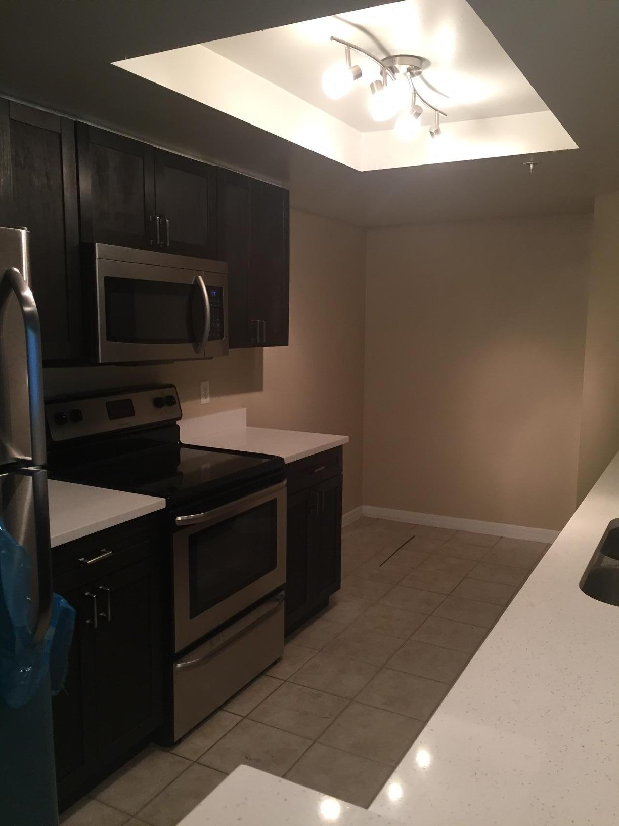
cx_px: 310
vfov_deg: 61.7
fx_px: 691
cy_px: 413
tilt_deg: -9.0
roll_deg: -0.3
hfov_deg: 48.2
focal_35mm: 29
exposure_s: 1/30
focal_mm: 4.15
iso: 125
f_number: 2.2
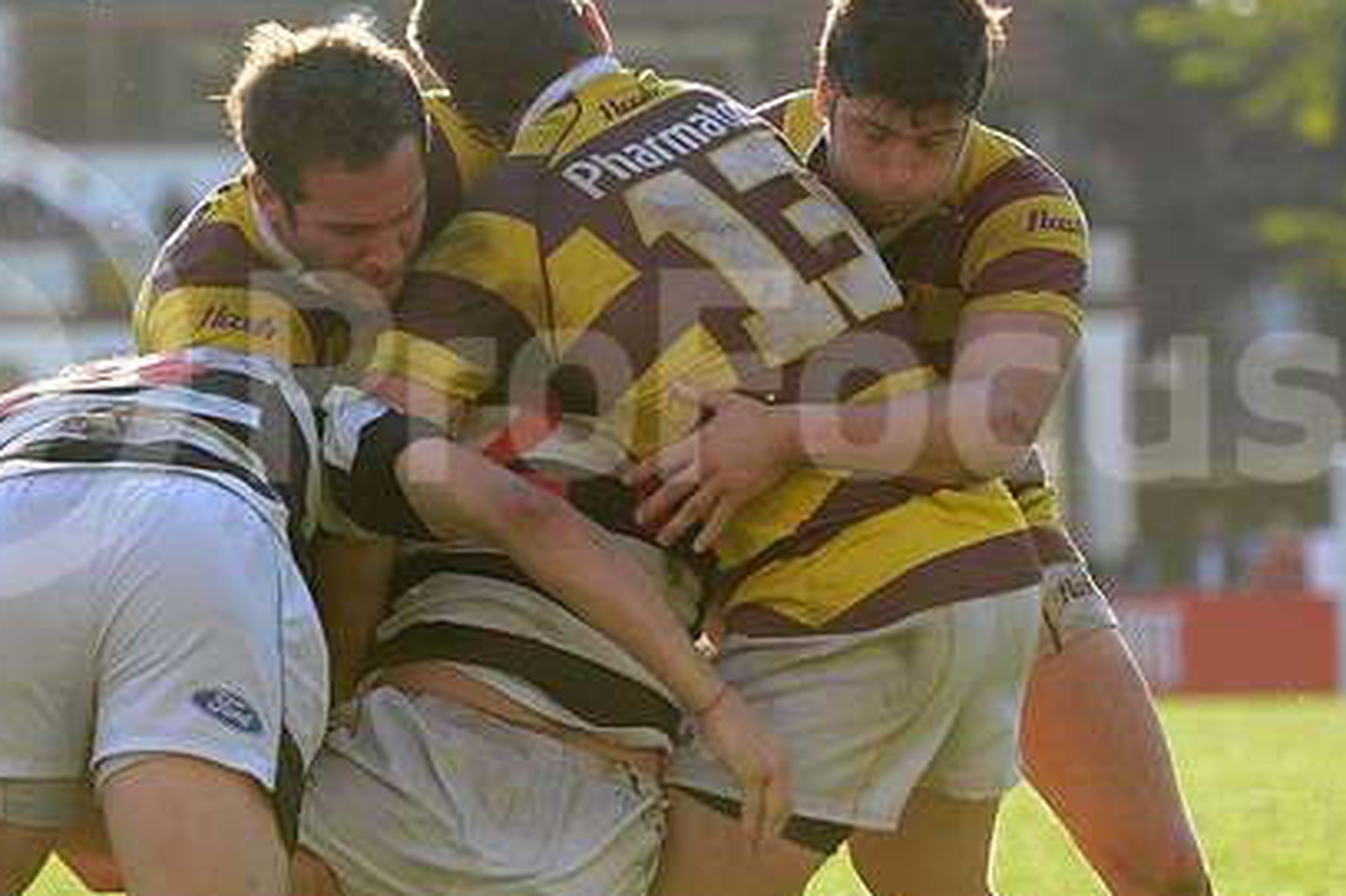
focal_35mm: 214
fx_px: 7998
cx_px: 516
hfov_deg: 9.6
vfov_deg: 6.4
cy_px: 369
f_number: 4
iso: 320
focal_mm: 150
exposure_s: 1/640
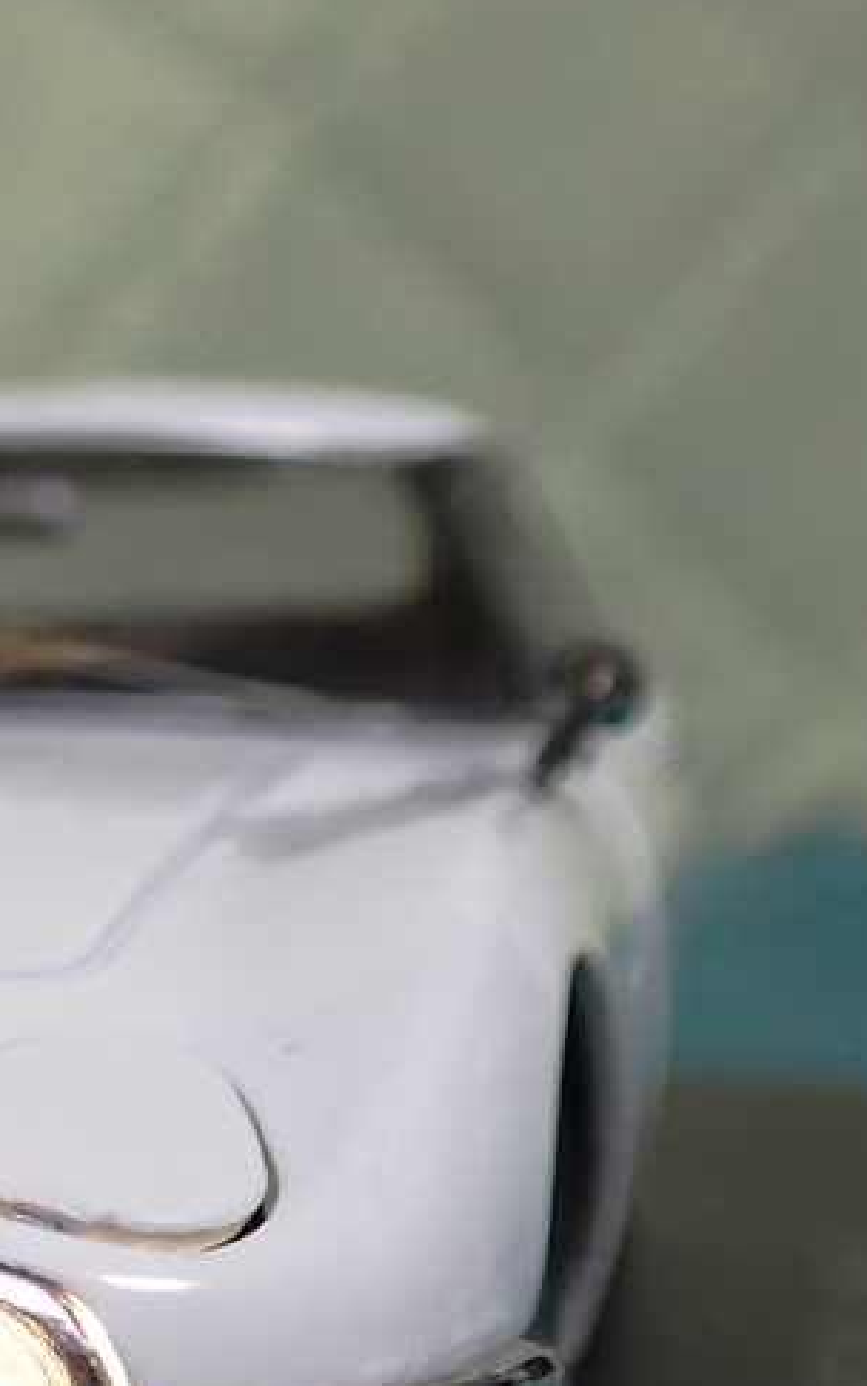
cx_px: -371
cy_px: 1061
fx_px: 2531
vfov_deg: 30.1
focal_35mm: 67
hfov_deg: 17.7
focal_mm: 5.5
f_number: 2.3
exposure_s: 1/50
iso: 200
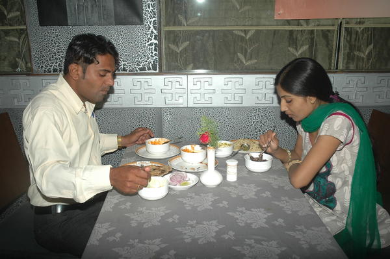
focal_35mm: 38
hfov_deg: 51.3
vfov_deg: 35.4
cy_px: 130
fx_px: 406
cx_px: 195
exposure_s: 1/250
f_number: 5.6
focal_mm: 25
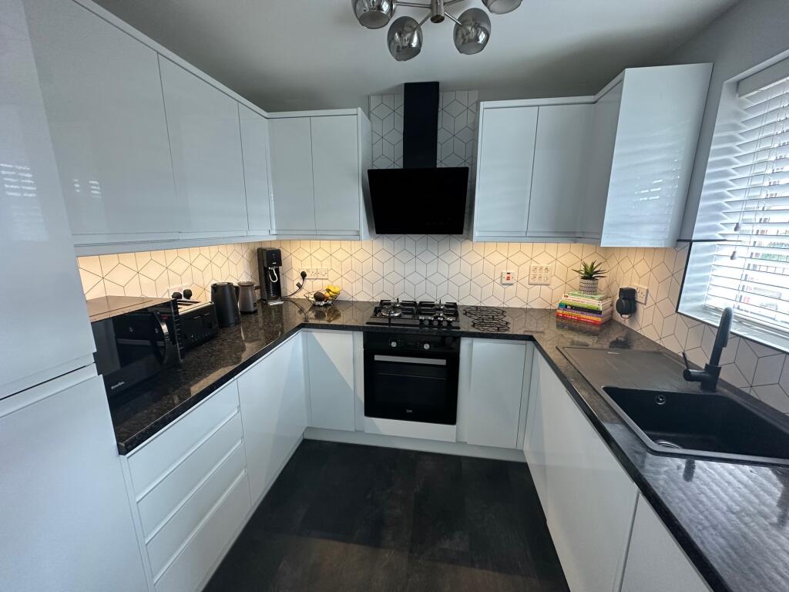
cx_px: 394
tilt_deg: -11.9
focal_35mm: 14
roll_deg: -0.4
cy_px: 296
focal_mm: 2.22
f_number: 2.2
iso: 200
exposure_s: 1/99
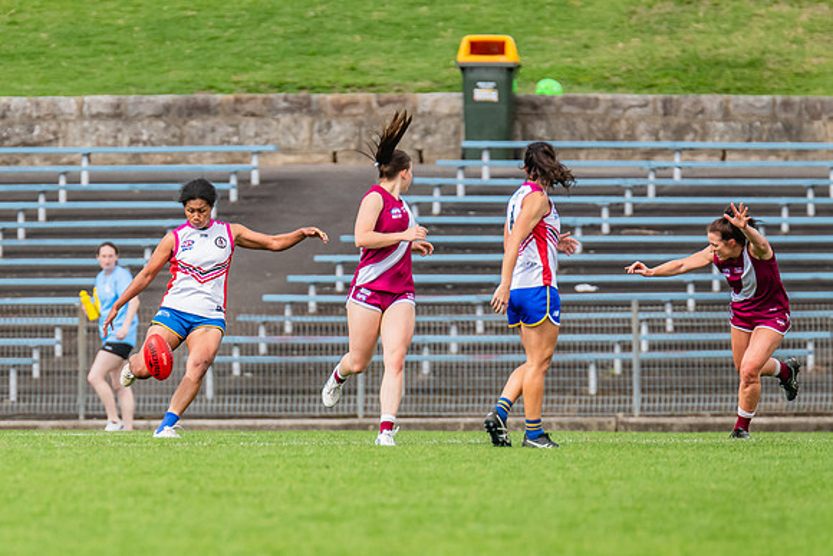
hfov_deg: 3.1
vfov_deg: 2.1
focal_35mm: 657
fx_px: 15207
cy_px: 278
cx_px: 187
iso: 800
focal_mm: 420
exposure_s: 1/1600
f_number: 5.6
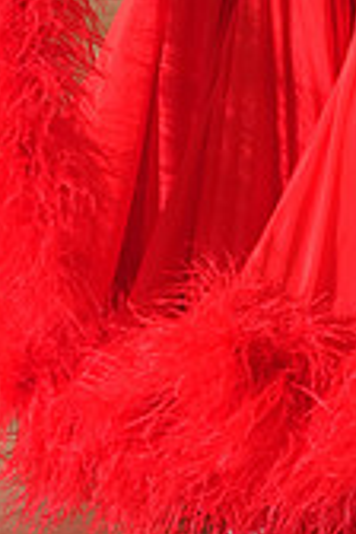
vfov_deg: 8.4
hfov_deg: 5.7
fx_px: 3589
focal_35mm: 242
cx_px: 265
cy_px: -175
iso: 1600
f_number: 2.8
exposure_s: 1/500
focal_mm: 70
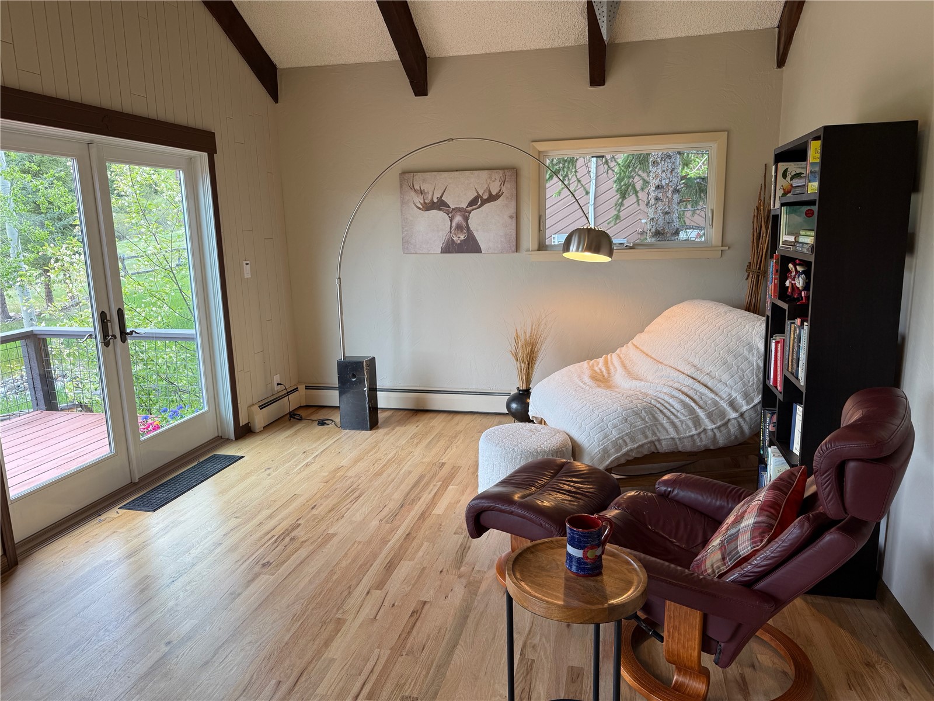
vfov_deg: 56.8
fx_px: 648
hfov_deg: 71.6
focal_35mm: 24
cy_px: 350
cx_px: 467
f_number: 1.78
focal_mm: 6.76
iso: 80
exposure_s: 1/120
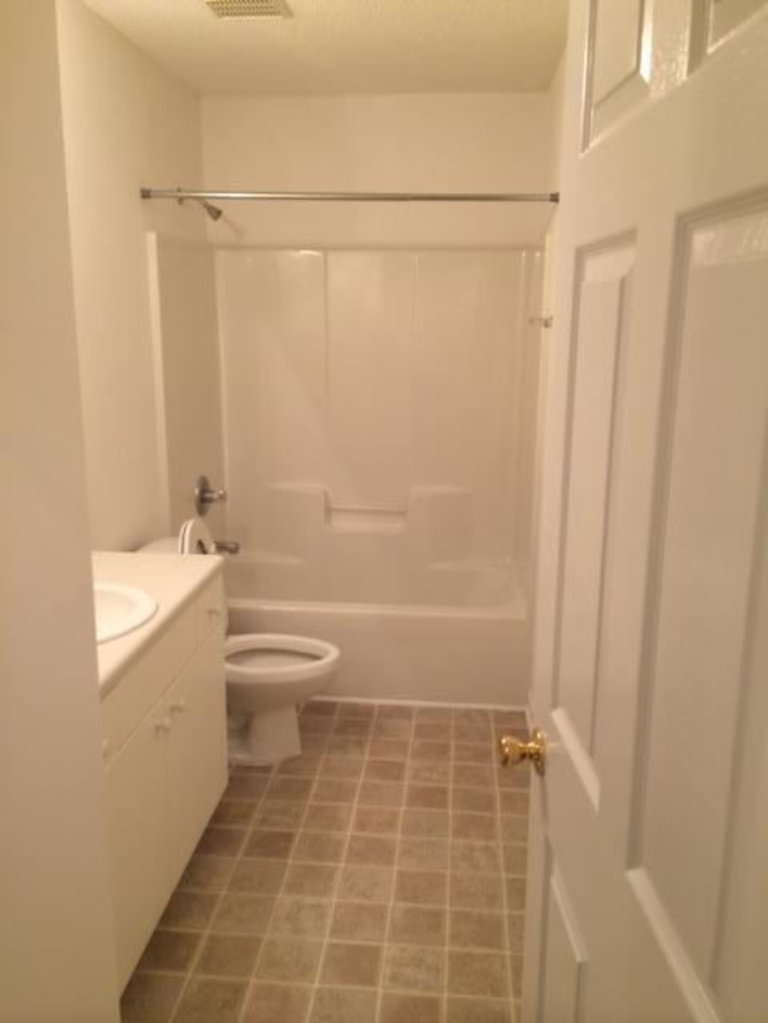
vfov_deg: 60.0
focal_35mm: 30
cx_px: 384
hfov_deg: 46.8
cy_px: 512
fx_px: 887
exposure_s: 1/30
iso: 100
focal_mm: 4.12
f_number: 2.2
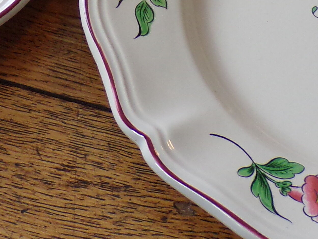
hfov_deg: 11.0
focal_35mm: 180
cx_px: 163
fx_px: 1654
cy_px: -58
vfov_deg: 8.2
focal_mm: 8.7
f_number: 3.5
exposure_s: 1/34
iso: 181
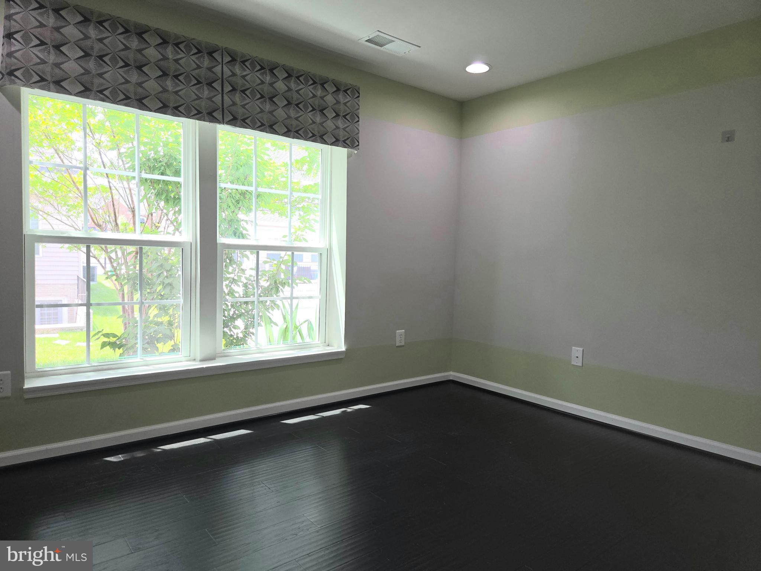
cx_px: 380
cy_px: 286
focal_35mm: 23
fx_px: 506
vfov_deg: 58.9
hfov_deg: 73.9
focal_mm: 5.4
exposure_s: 1/120
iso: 40
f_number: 1.8
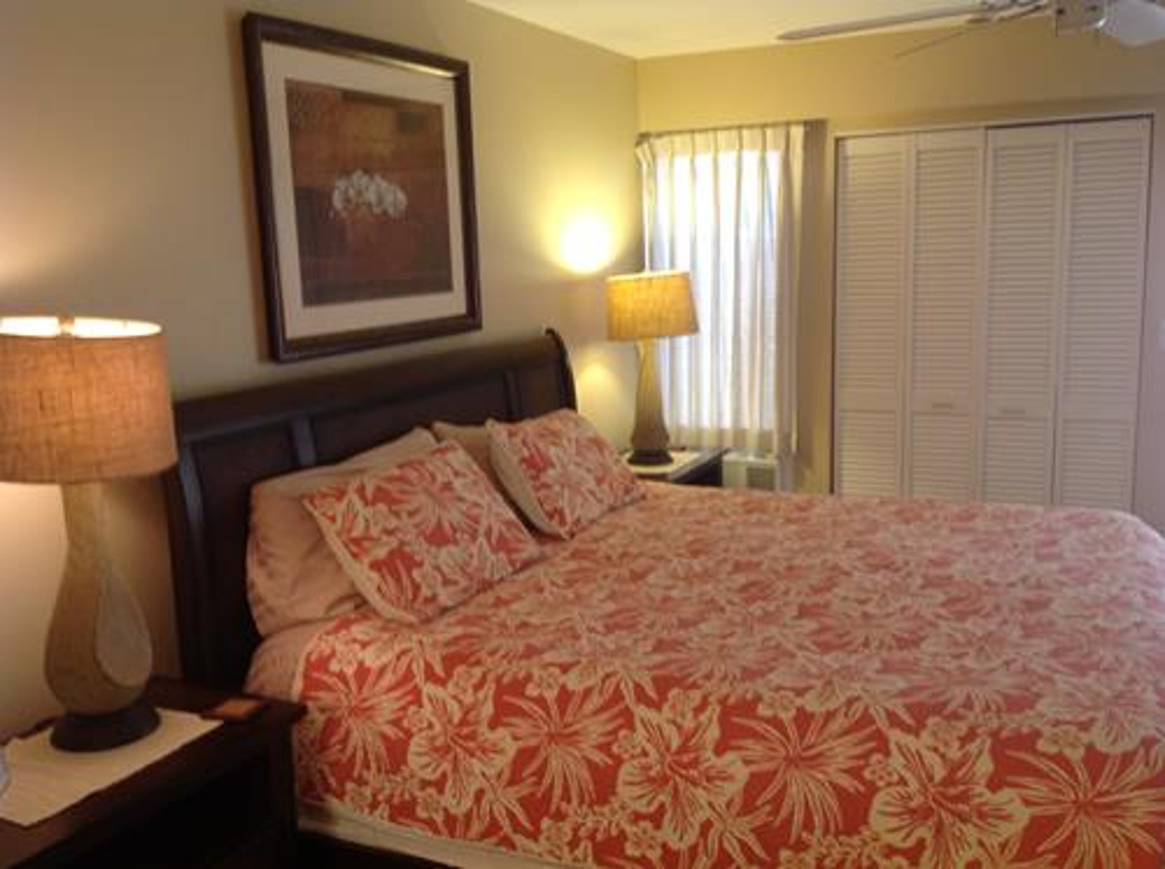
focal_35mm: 35
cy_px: 434
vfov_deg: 40.6
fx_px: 1176
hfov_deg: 52.7
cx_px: 582
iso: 80
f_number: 2.4
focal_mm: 4.28
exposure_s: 1/15
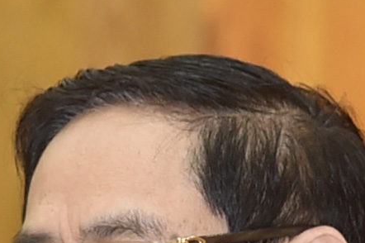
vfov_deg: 1.4
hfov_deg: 2.1
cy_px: 507
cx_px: -172
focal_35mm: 991
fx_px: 10040
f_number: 3.2
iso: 1600
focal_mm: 150
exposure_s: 1/160
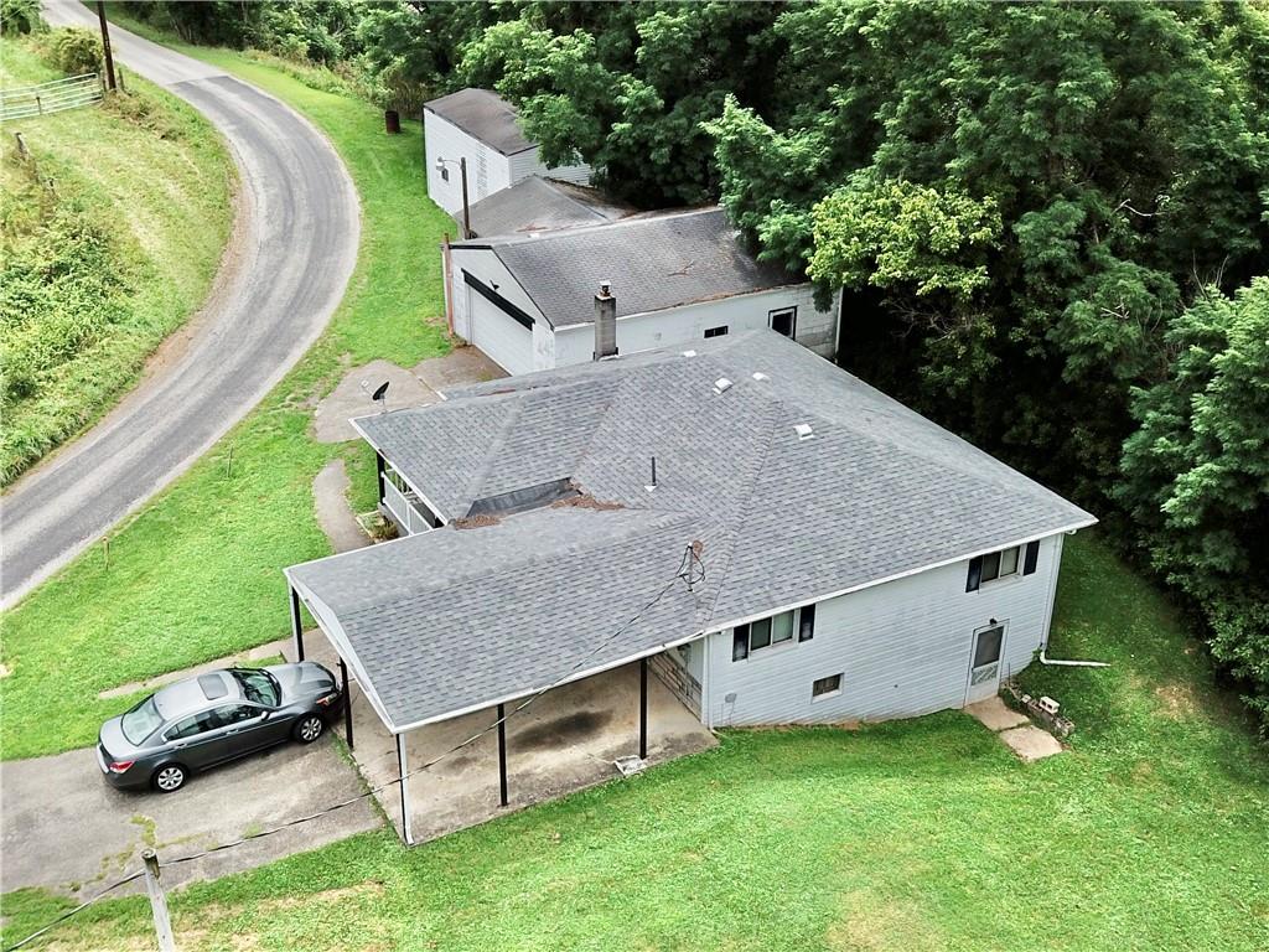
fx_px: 953
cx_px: 634
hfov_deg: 67.3
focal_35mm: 26
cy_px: 476
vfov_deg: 53.1
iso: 100
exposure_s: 1/1059
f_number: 2.2
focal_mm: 4.73
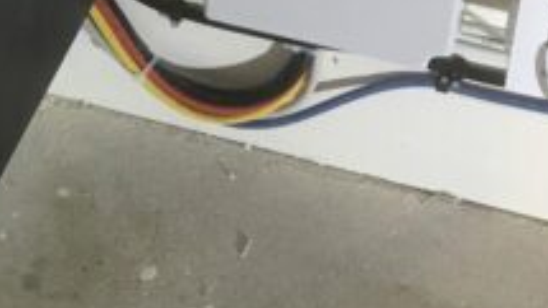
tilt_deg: -30.9
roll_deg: -0.4
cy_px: -248
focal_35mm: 121
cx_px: 54
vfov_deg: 9.5
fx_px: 1758
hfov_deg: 17.4
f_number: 1.8
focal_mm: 3.99
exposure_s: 1/17
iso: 40
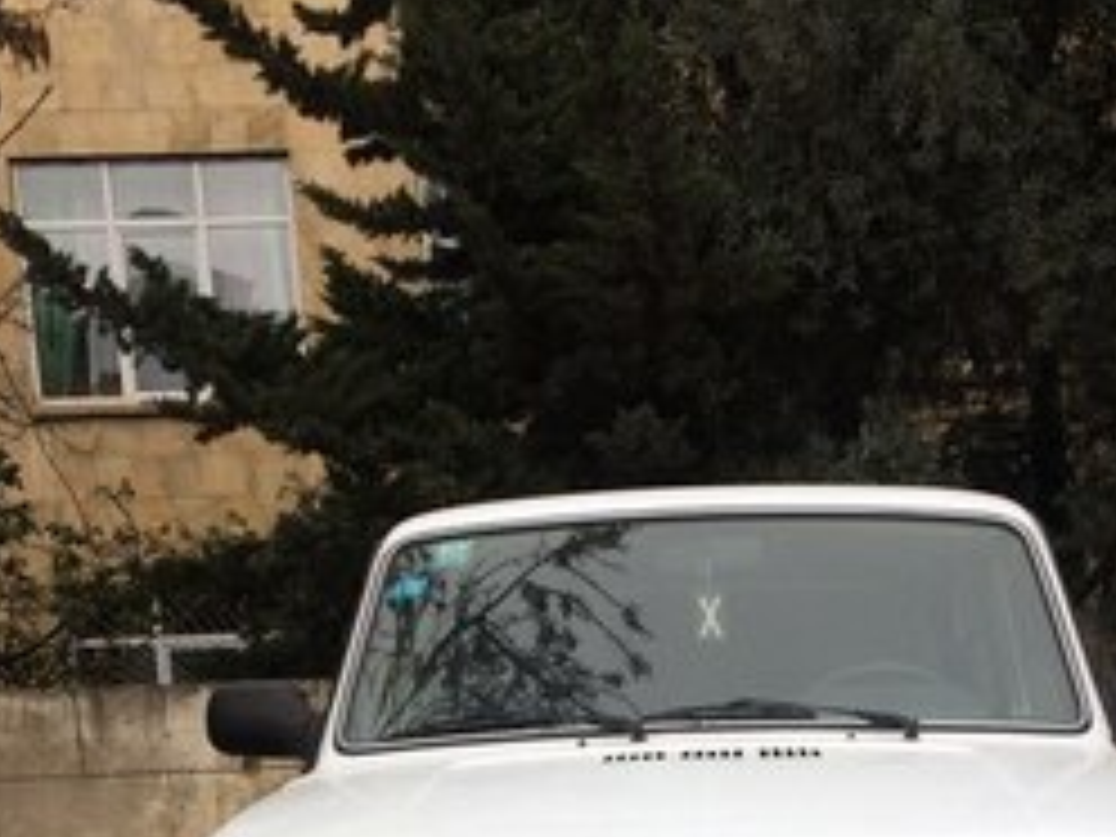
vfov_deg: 23.4
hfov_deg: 33.2
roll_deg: +2.9
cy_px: 954
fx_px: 1870
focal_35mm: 58
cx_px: 657
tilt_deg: -7.9
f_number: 2.2
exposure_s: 1/281
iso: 32
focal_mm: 4.15
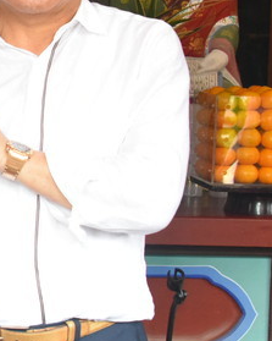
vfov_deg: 12.4
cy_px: 104
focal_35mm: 155
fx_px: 1561
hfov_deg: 9.5
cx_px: -213
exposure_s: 1/320
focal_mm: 48
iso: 5000
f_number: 8
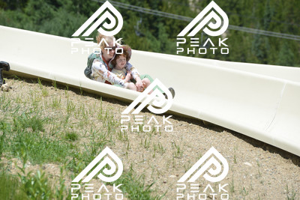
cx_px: 150
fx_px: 1625
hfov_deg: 10.5
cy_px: 100
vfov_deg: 7.0
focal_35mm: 195
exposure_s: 1/1250
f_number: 6.3
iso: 400
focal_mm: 195
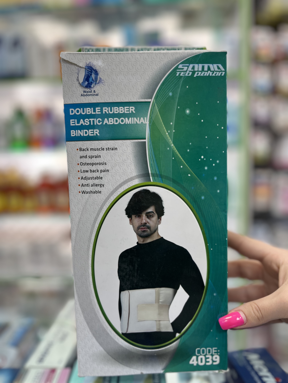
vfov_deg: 67.3
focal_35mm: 26
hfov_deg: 53.1
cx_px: 144
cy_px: 192
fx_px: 288
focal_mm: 5.1
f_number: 1.6
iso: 64
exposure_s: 1/100
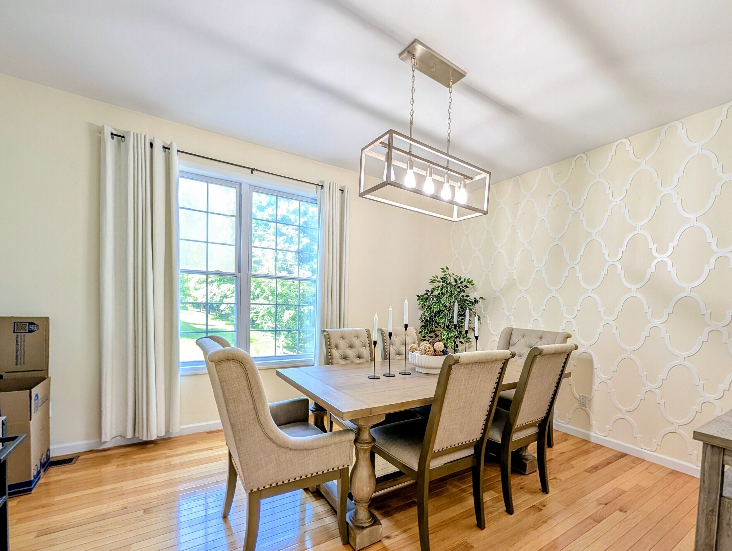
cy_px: 317
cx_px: 360
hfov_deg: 102.0
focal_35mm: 14
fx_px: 296
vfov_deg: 85.2
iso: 127
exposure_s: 1/120
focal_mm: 2.02
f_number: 1.7
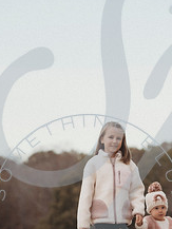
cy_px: 132
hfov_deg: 3.7
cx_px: 136
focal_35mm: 398
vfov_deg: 5.0
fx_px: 2634
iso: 400
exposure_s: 1/250
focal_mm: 200
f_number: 2.8
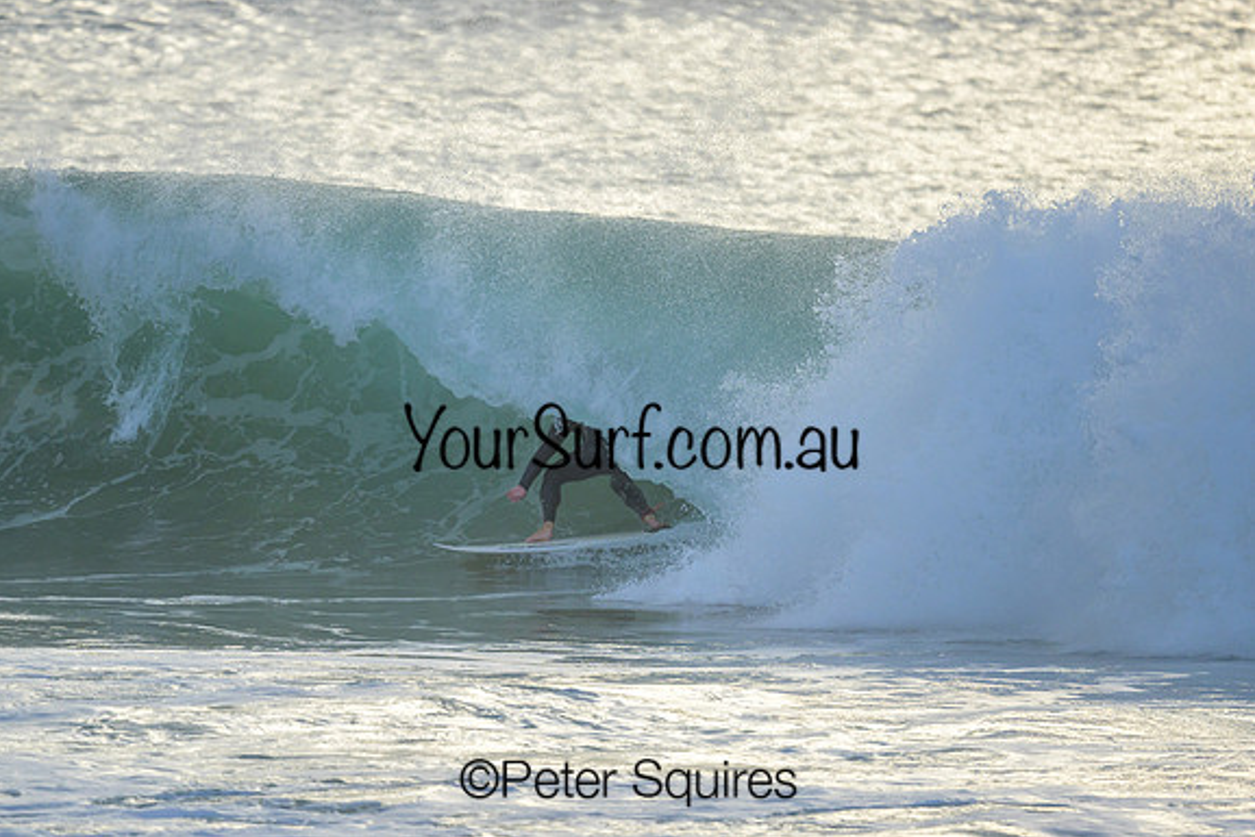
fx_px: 28034
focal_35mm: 804
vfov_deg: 1.7
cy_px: 418
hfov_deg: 2.6
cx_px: 629
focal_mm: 800
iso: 1000
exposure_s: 1/2500
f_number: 6.3
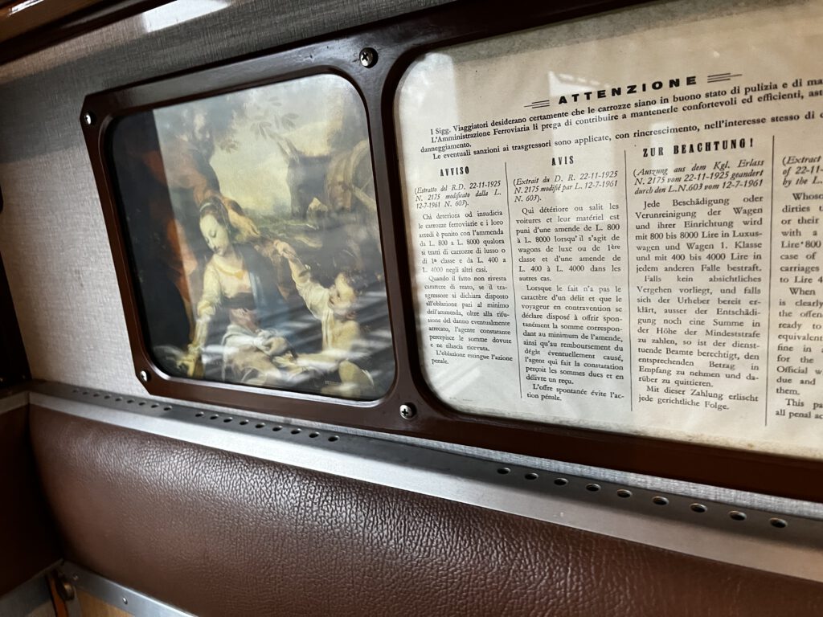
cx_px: 412
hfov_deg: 67.3
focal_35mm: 26
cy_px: 308
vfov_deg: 53.1
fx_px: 618
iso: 400
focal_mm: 5.1
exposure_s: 1/50
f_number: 1.6
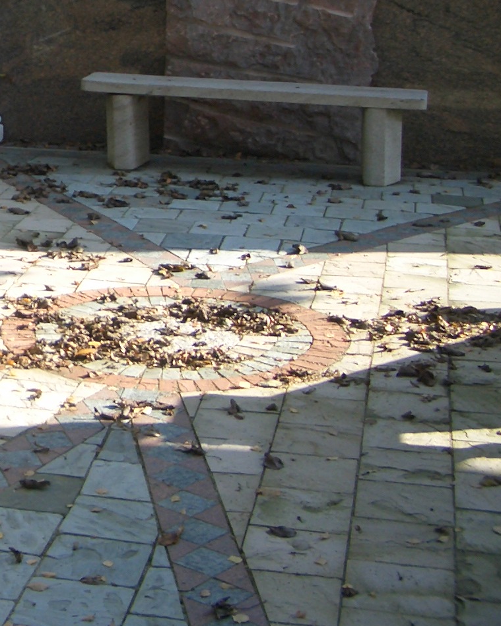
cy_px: 85
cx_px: -159
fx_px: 1538
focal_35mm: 83
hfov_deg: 17.3
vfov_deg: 22.5
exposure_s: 1/400
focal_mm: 5.8
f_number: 2.6
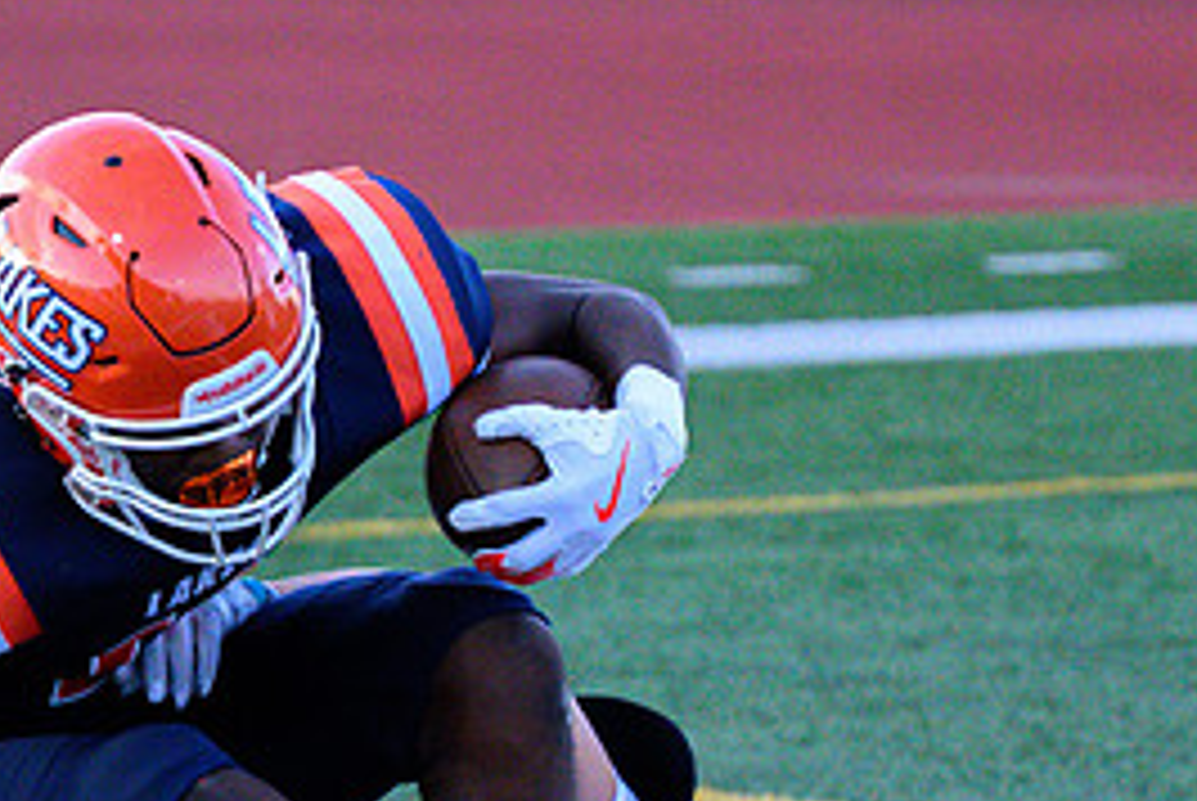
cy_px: 967
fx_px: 11284
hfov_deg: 6.1
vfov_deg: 4.1
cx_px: 284
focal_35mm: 339
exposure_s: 1/1600
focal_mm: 115
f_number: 4
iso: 5000
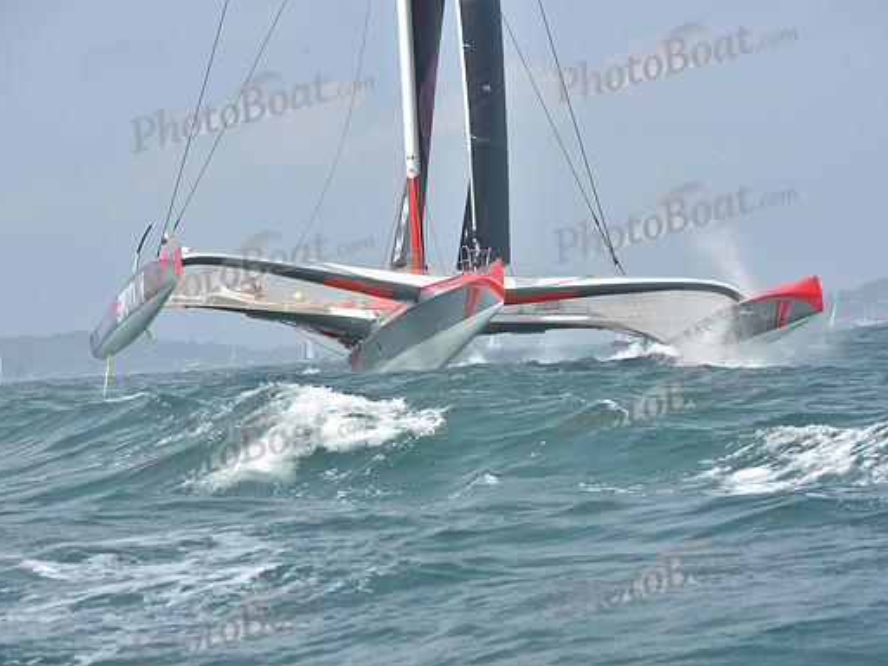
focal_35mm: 174
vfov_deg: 8.5
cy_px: 333
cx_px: 466
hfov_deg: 11.4
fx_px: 4465
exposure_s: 1/1000
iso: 320
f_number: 9
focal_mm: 160
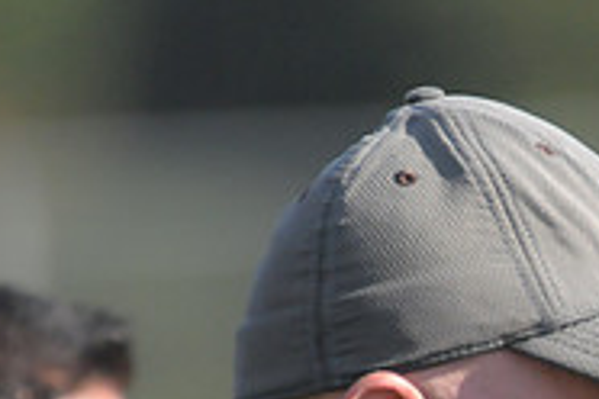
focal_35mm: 1872
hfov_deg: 1.1
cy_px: 590
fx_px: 31146
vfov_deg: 0.7
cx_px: 651
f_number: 4
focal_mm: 400
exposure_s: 1/5000
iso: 1600
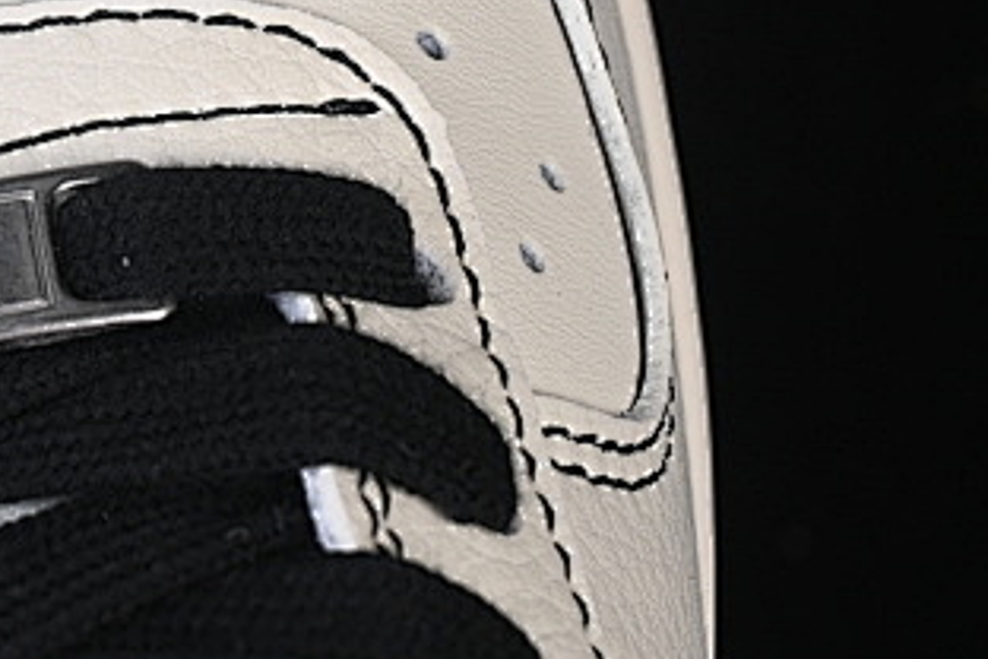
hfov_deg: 7.9
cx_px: -38
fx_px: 7135
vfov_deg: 5.3
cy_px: 114
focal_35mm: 260
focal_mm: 50
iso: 160
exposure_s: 1/80
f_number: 7.1
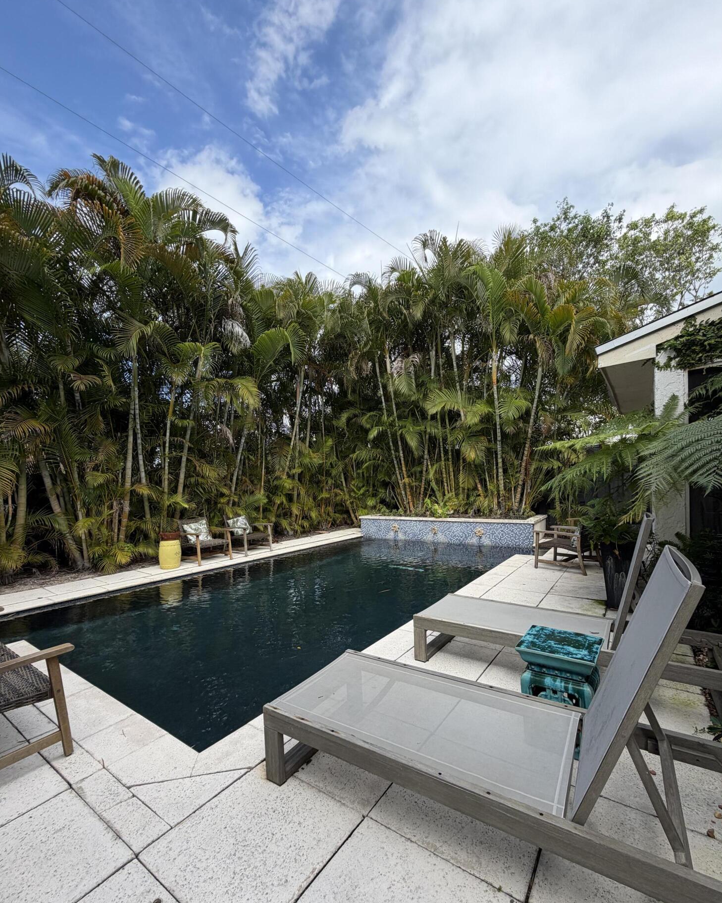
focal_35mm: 15
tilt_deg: +1.0
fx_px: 401
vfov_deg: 96.6
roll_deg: +1.8
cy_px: 490
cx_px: 363
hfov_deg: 84.0
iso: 32
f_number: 2.2
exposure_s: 1/770
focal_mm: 2.22
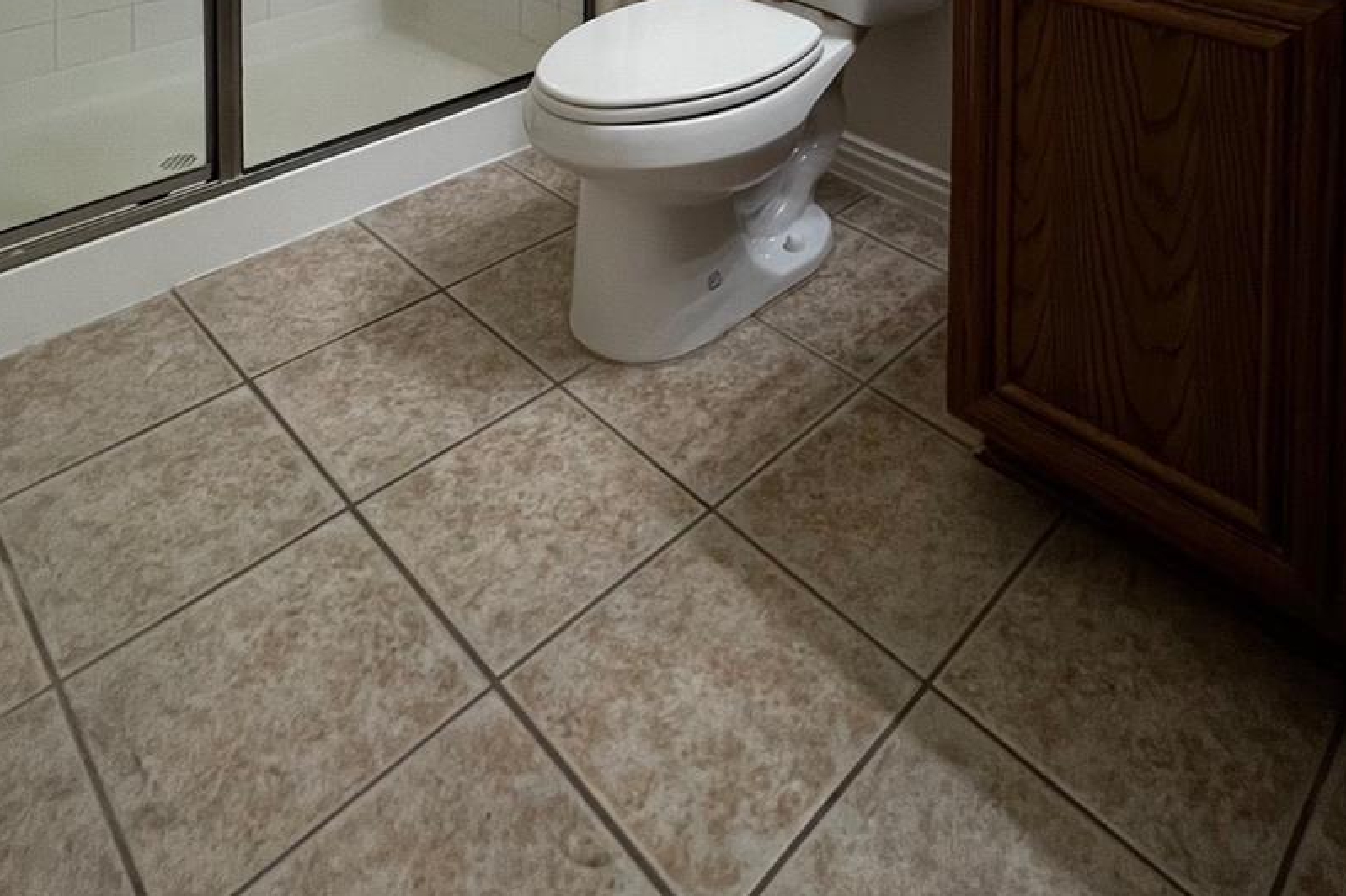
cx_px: 722
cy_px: -312
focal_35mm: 26
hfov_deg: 69.3
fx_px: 972
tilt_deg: -1.3
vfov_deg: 33.4
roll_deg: -1.0
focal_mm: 1.57
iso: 200
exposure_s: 1/120
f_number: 1.8
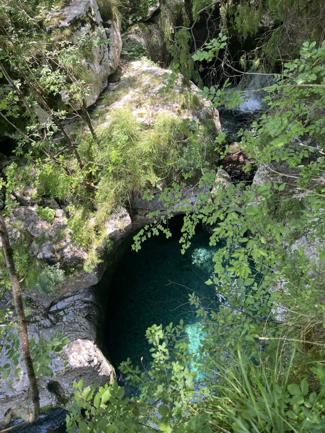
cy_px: 216
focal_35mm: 26
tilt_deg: -50.6
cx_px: 162
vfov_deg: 67.3
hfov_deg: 53.1
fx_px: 325
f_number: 1.6
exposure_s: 1/137
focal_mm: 5.1
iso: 32
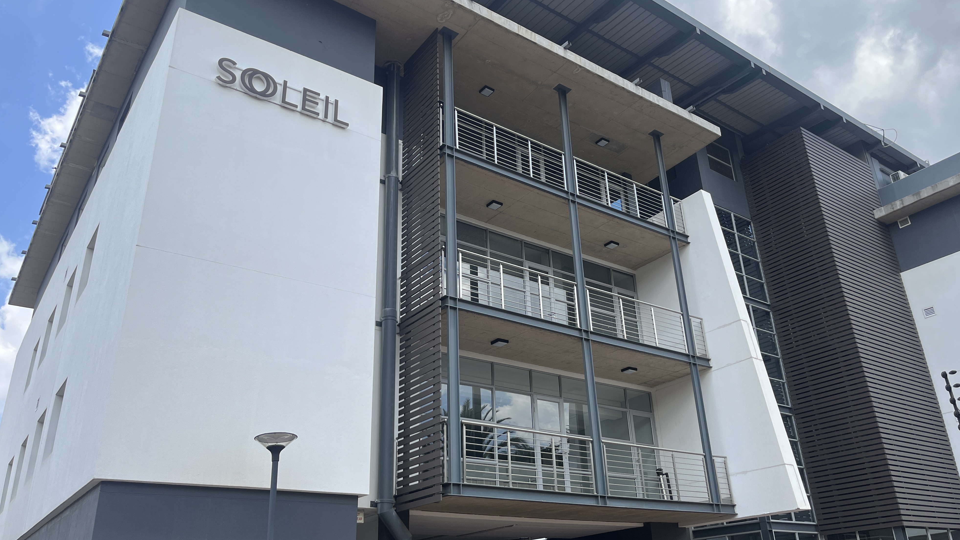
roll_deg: +2.4
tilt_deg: +25.6
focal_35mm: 29
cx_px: 488
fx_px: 738
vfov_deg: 40.2
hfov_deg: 66.1
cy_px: 279
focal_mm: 5.1
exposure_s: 1/1923
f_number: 1.6
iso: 50
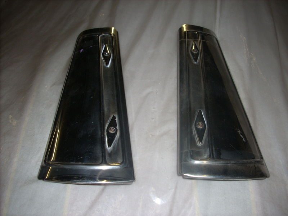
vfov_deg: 38.7
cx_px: 144
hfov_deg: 50.1
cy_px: 108
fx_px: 308
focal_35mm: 37
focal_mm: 6.2
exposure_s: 1/60
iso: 64
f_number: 2.8
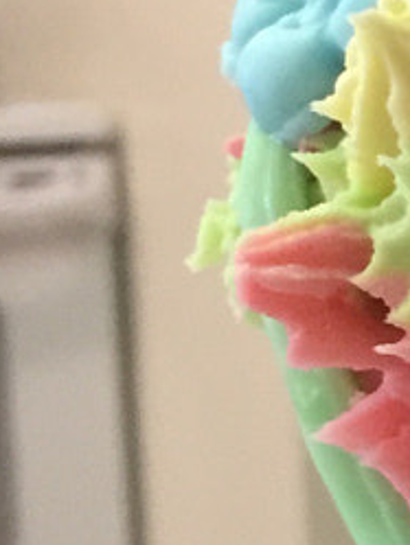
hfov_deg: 7.2
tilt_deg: -2.8
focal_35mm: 186
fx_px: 2935
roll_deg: +0.5
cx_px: 1164
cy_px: 306
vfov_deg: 10.6
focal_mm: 4.15
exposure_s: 1/30
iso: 125
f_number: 2.2
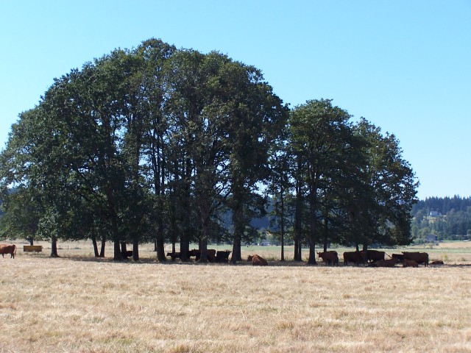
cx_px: 236
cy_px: 176
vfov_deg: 19.6
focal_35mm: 75
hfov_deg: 26.0
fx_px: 1020
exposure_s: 1/500
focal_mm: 12.4
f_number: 4.5
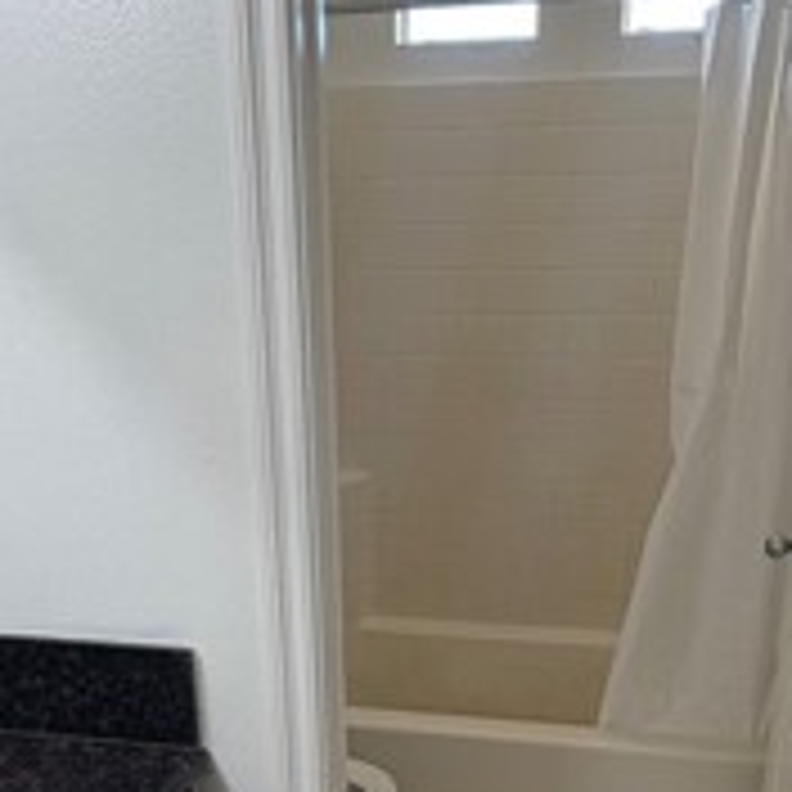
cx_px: 360
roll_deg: +1.2
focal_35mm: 45
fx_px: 1165
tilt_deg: -23.0
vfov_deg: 35.4
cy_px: 711
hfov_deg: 37.5
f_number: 2.2
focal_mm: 2.22
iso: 125
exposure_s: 1/120
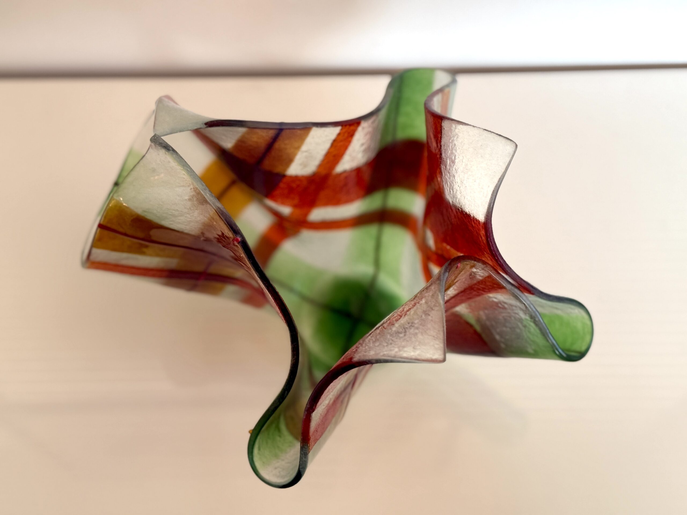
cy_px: 258
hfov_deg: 39.7
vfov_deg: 30.3
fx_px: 953
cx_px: 344
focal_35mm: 48
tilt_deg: -68.7
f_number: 1.78
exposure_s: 1/60
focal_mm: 6.76
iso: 125
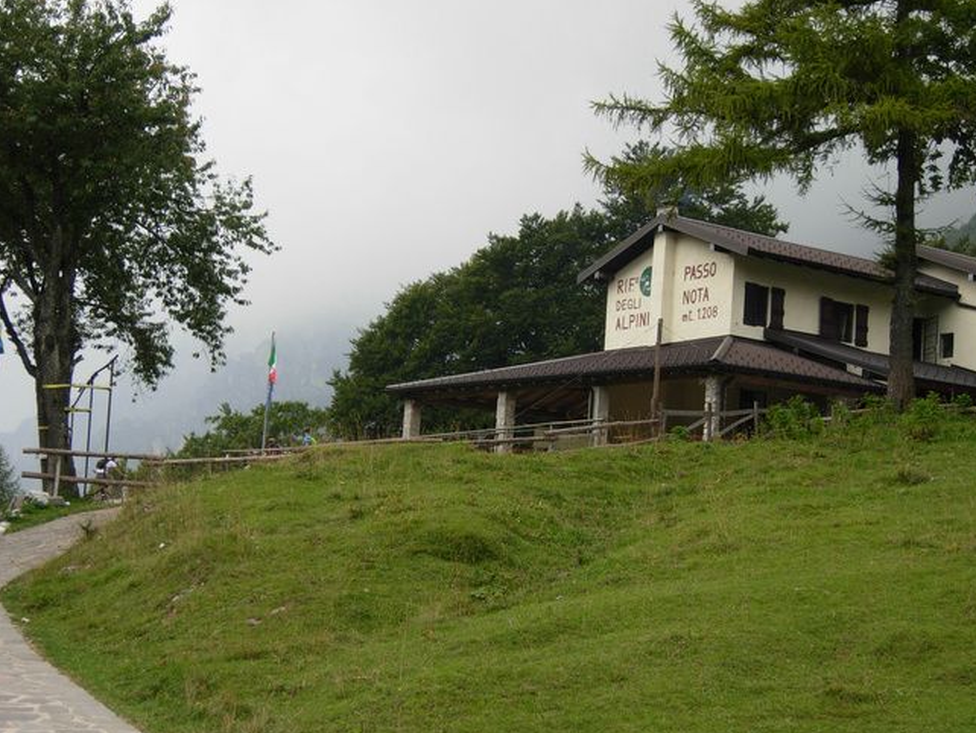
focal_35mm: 70
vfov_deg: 21.0
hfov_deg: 27.8
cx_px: 524
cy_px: 398
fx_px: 1974
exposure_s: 1/71.8
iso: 50
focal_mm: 12.9
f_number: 3.5
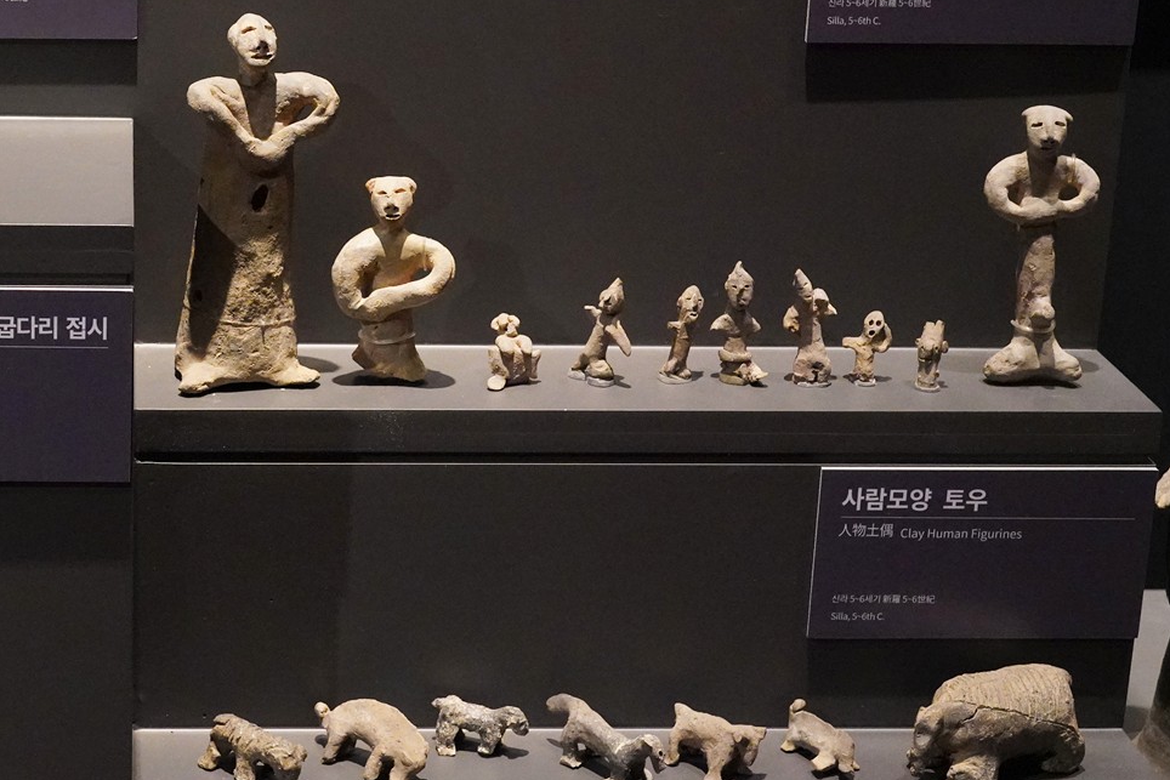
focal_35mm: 83
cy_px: 158
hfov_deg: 24.0
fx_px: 2698
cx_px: 201
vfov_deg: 16.3
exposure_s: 1/100
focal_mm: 40
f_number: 7.1
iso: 10000
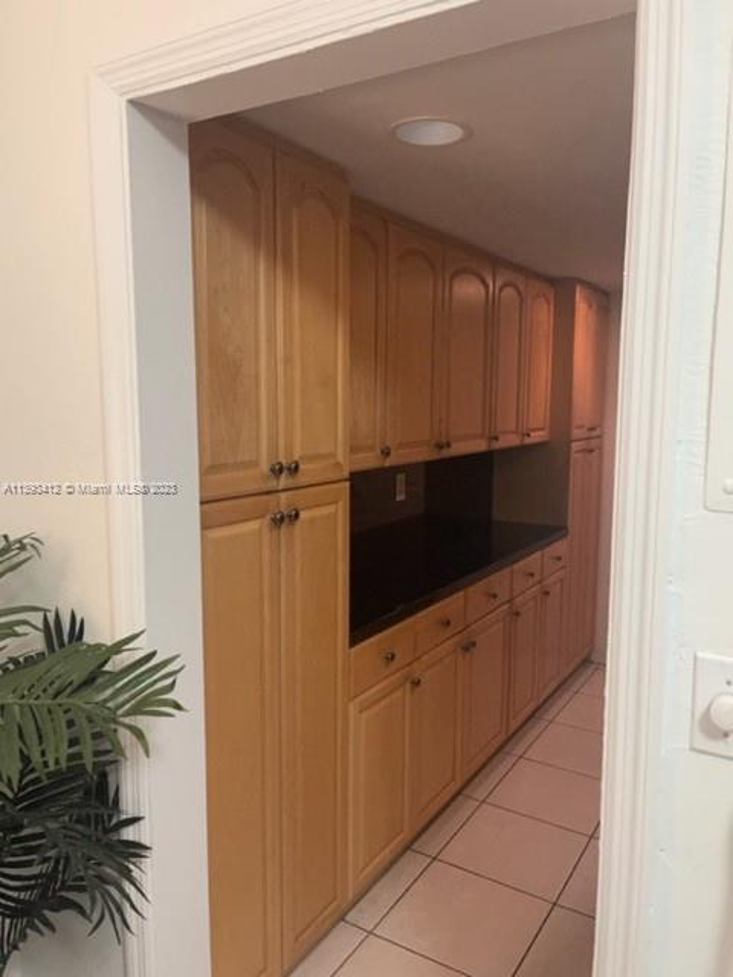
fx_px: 734
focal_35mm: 26
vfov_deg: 67.3
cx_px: 366
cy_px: 488
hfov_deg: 53.1
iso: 400
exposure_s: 1/60
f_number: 1.6
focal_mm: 5.1
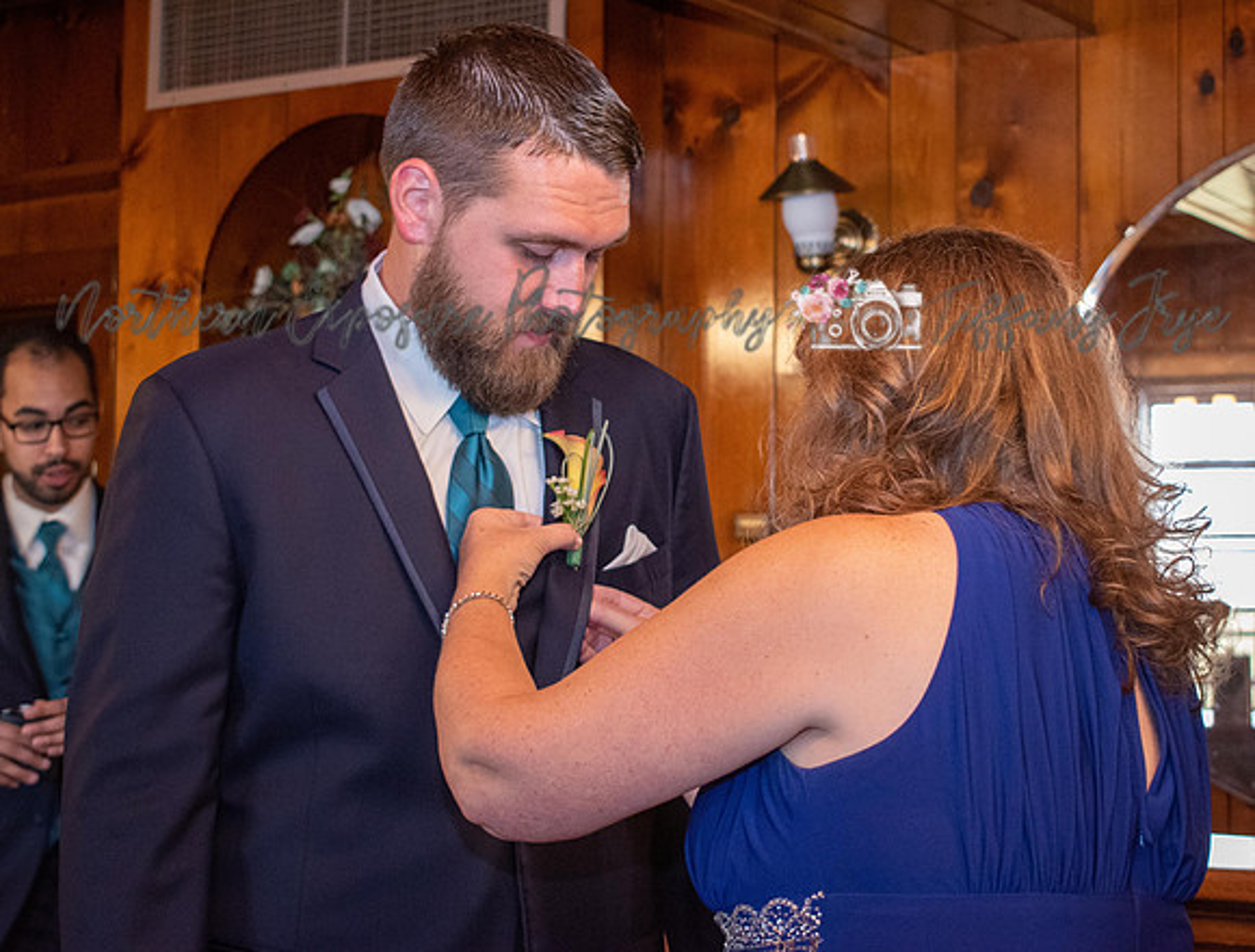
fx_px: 2446
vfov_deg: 22.0
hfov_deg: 28.8
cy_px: 438
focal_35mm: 67
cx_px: 683
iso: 2200
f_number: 4.8
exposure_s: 1/60
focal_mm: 38
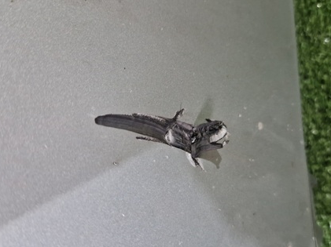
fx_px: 334
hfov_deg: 52.6
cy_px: 125
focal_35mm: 35
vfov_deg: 40.6
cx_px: 178
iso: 80
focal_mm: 5.4
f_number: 1.8
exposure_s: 1/100
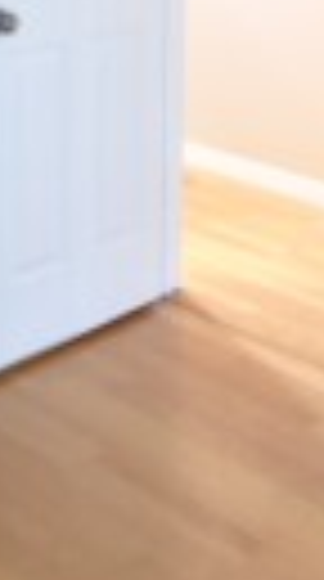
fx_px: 1352
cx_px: 81
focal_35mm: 88
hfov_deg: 13.6
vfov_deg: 22.4
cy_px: -108
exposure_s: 1/10
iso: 800
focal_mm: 10
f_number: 3.5
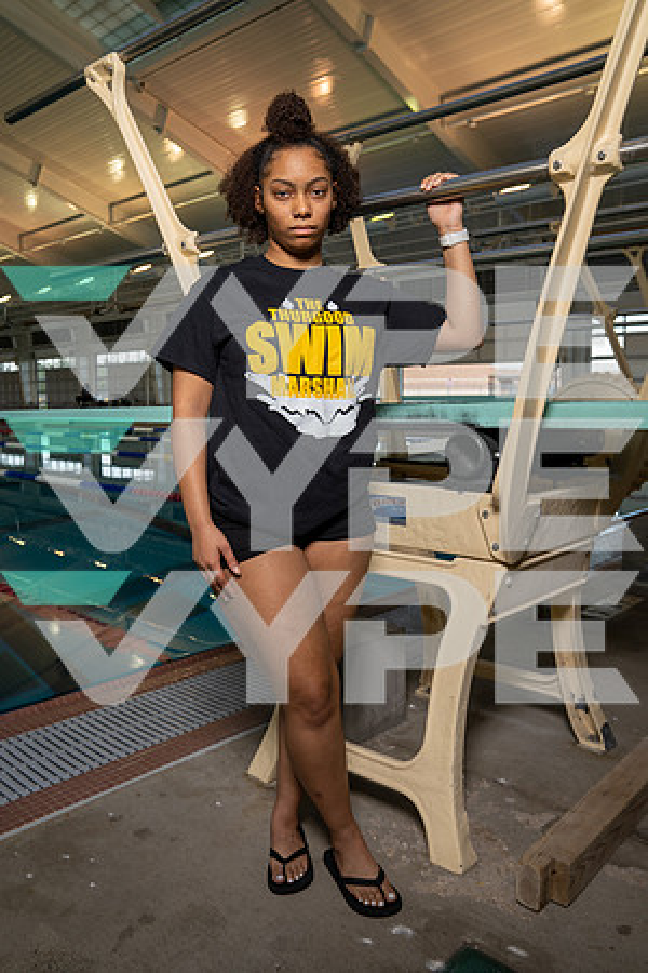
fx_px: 756
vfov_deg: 65.5
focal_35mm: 28
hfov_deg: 46.4
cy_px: 486
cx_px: 324
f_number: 5.6
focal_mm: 28
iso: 400
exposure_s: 1/250
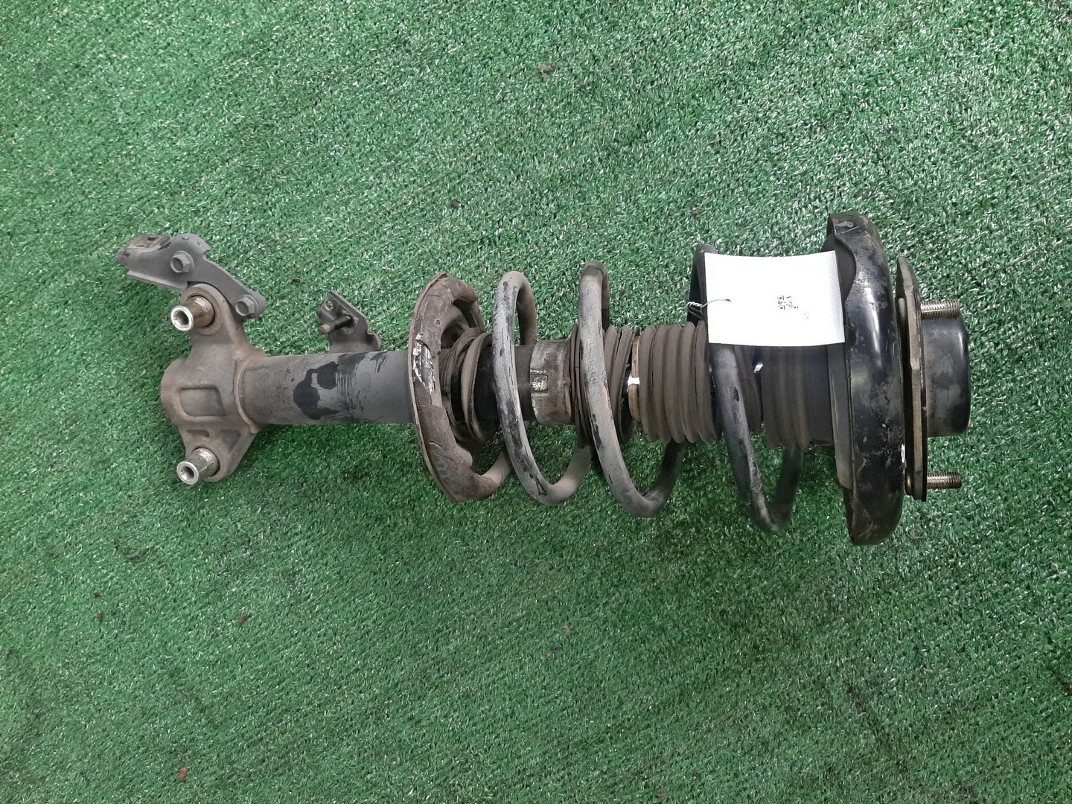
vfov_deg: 53.1
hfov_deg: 67.3
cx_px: 536
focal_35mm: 26
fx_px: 805
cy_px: 402
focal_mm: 3.93
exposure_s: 1/50
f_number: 1.7
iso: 114
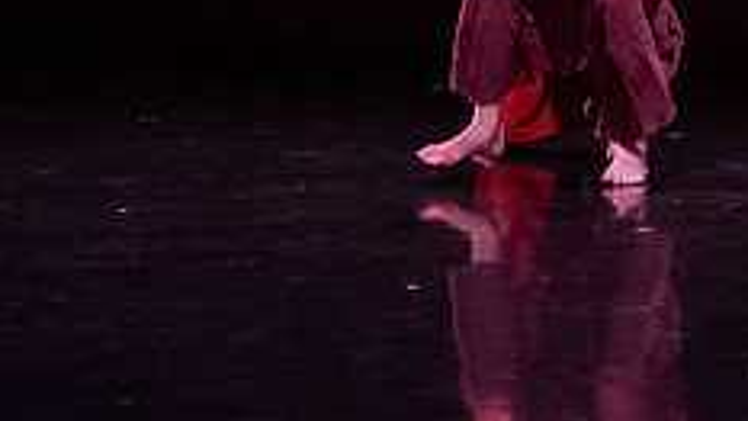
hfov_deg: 7.1
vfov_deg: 4.0
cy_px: -182
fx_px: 5969
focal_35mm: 301
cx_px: 929
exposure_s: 1/400
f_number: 4
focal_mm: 75
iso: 4000
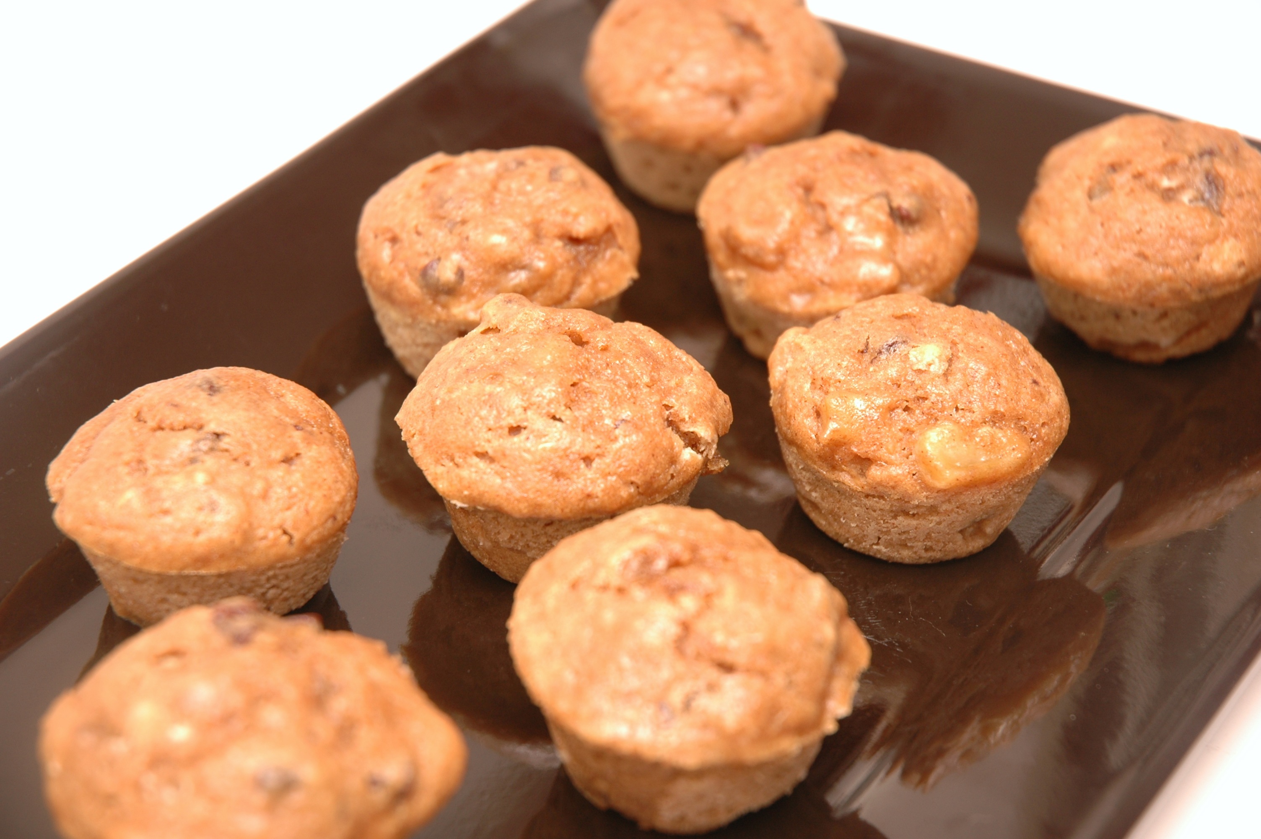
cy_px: 420
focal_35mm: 98
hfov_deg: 20.9
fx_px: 3412
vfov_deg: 14.0
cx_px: 630
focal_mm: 65
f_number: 4.5
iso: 200
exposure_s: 1/200
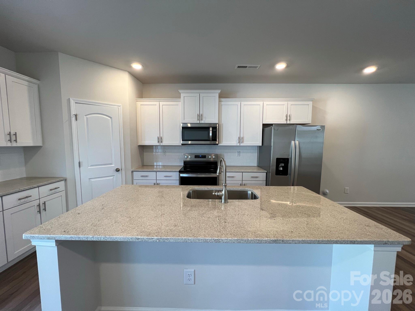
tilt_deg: -6.0
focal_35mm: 13
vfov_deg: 89.9
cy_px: 156
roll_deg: -0.6
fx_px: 156
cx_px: 208
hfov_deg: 106.2
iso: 160
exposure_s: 1/120
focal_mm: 1.57
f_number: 1.8
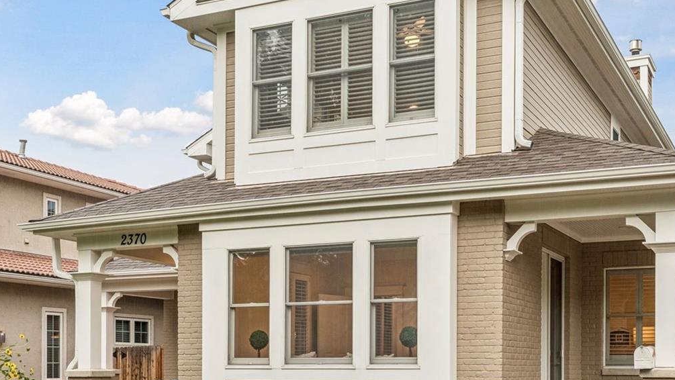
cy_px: 196
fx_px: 895
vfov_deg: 24.0
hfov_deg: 41.3
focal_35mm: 50
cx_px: 373
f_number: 9
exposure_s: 1/50
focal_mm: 30
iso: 400
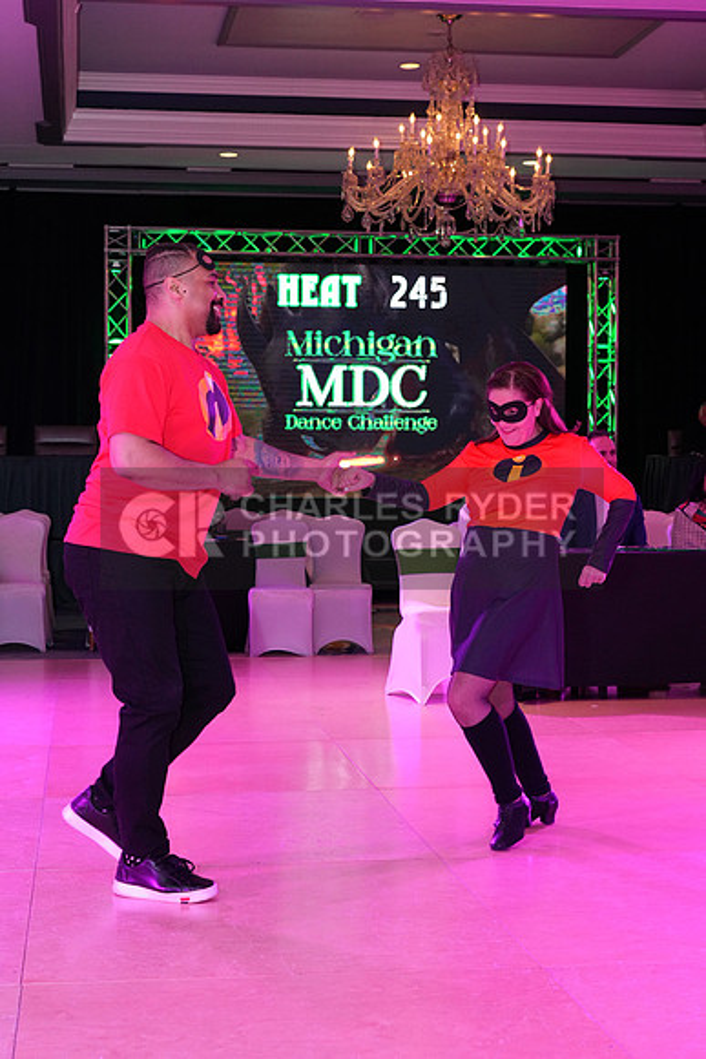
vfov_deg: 35.0
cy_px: 530
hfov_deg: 23.8
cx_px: 353
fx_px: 1676
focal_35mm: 57
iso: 2500
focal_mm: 57
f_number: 5.6
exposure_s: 1/250
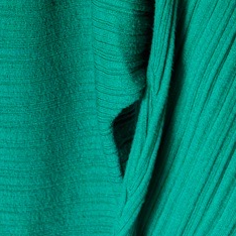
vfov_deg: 11.6
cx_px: -76
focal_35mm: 145
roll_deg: +1.4
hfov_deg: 11.7
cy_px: -114
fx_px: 1118
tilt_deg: -10.3
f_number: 1.78
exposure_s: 1/121
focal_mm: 6.76
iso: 64
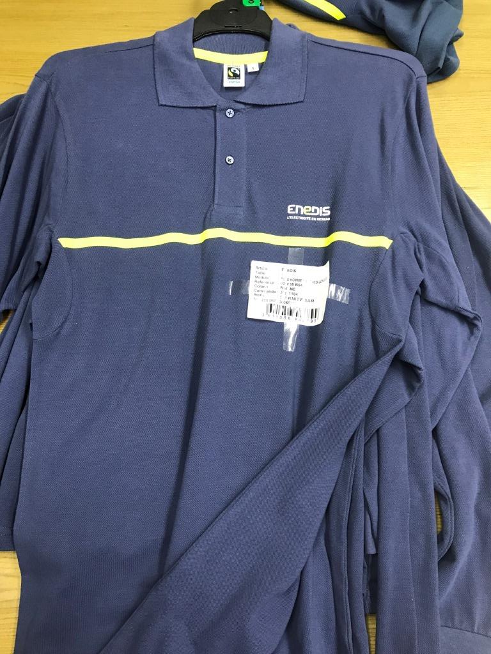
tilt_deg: -70.4
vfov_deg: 63.4
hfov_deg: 49.7
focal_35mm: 28
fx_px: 530
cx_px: 246
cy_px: 327
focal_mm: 3.99
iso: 40
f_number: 1.8
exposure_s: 1/15
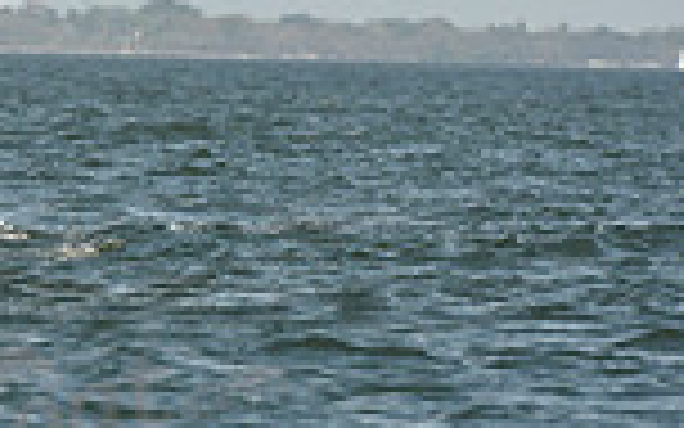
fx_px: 28950
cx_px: -576
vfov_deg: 0.8
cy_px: -187
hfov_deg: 1.4
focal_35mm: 1553
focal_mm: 400
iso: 400
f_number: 8
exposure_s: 1/1250
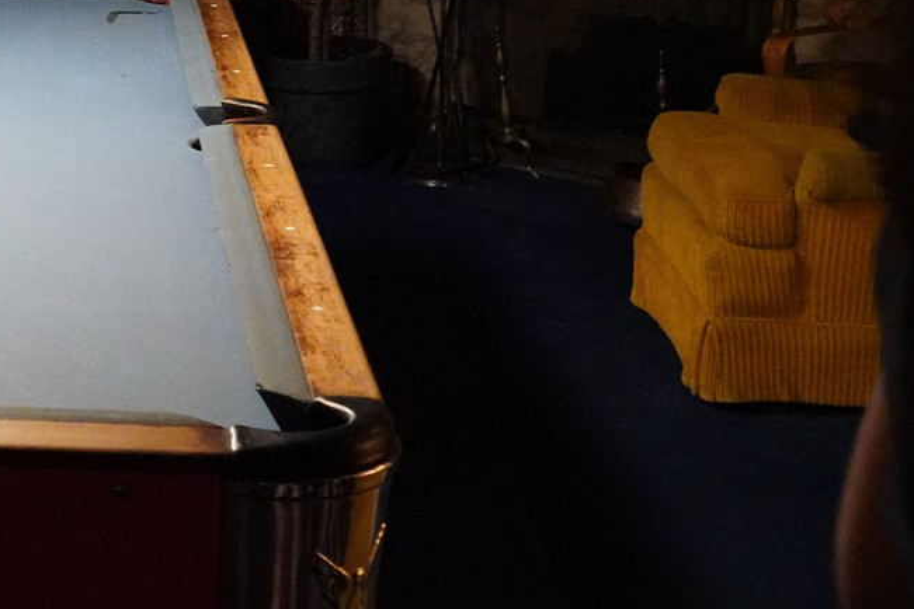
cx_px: -295
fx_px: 2183
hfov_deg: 21.3
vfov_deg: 15.4
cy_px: -83
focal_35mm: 86
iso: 12800
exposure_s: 1/100
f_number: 5
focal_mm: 28
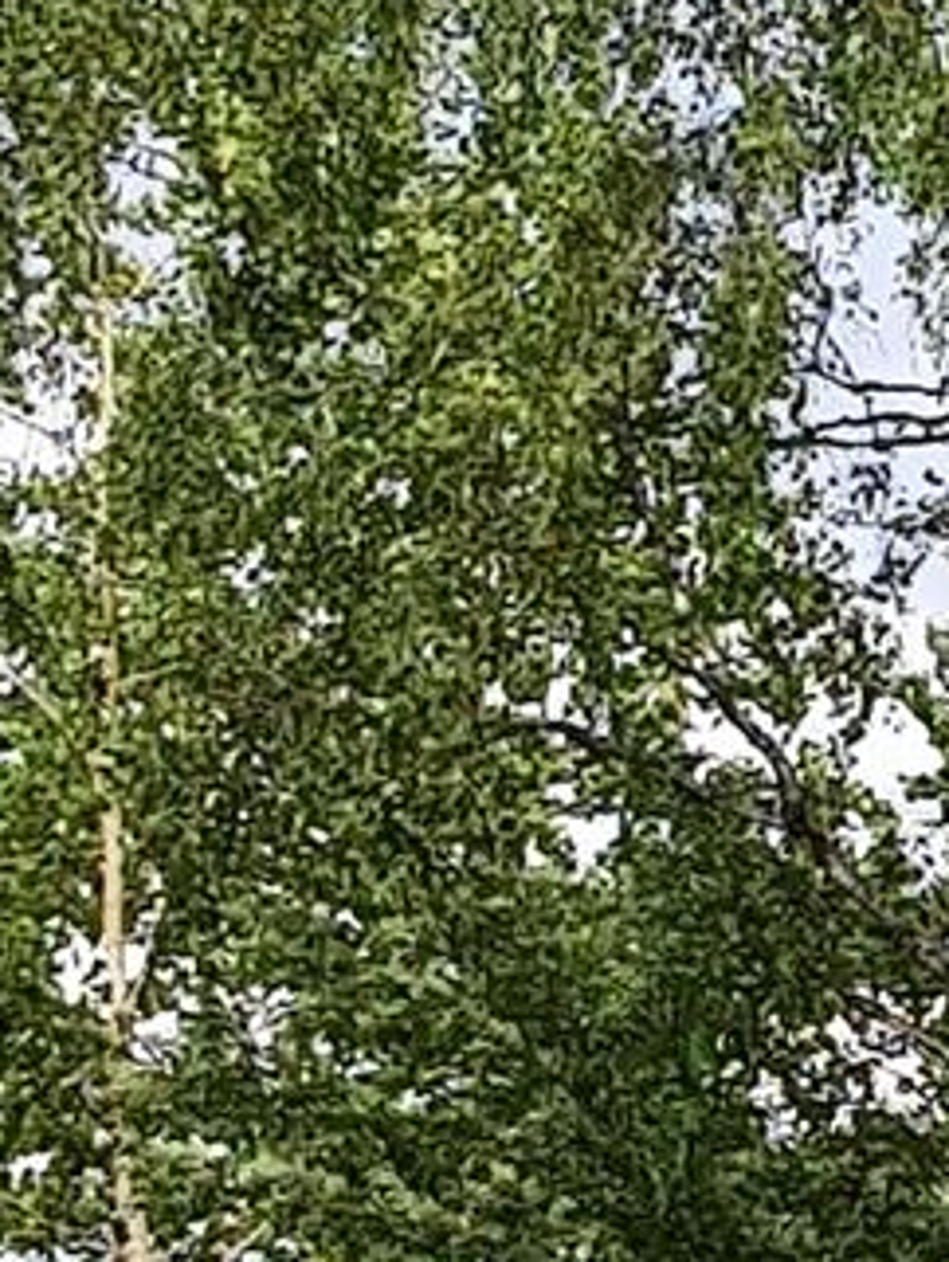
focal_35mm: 129
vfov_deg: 14.4
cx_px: 1580
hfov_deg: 10.9
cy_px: 1830
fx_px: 4709
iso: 40
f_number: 1.7
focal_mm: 4.2
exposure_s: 1/1156
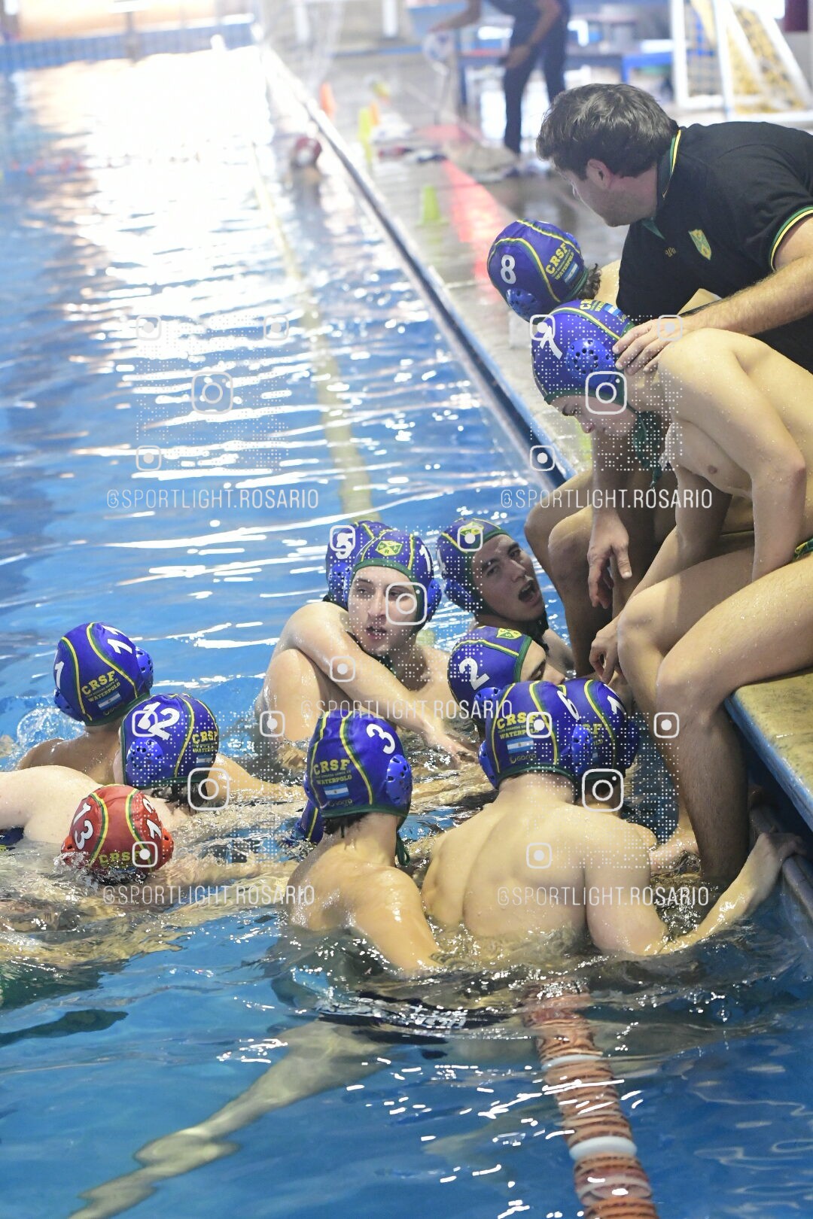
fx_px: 3557
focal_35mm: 105
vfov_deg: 19.5
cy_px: 610
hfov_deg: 13.0
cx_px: 406
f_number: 3.2
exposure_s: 1/500
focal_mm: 70
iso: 6400
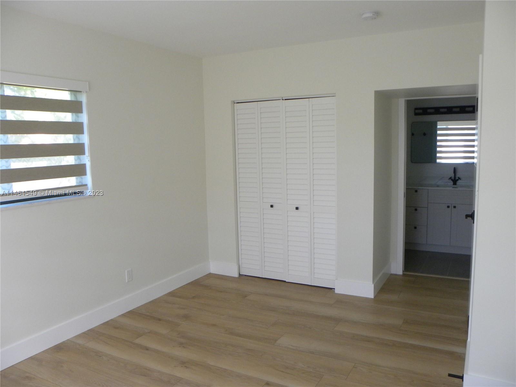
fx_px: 432
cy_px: 194
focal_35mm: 29
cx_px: 258
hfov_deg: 61.7
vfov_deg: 48.2
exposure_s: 1/66
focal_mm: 5.2
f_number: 2.8
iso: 255
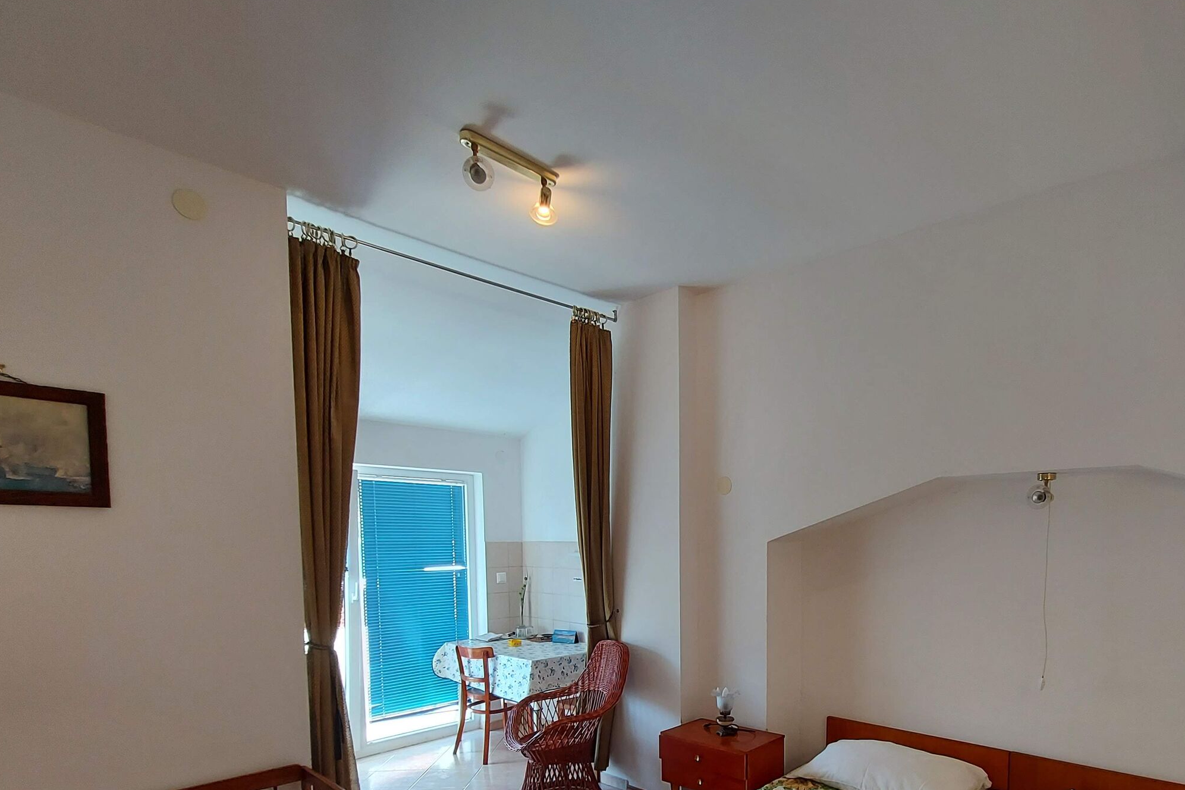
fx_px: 625
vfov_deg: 60.8
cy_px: 597
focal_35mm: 19
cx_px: 721
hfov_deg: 85.6
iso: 80
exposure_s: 1/50
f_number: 2.2
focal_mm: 1.74
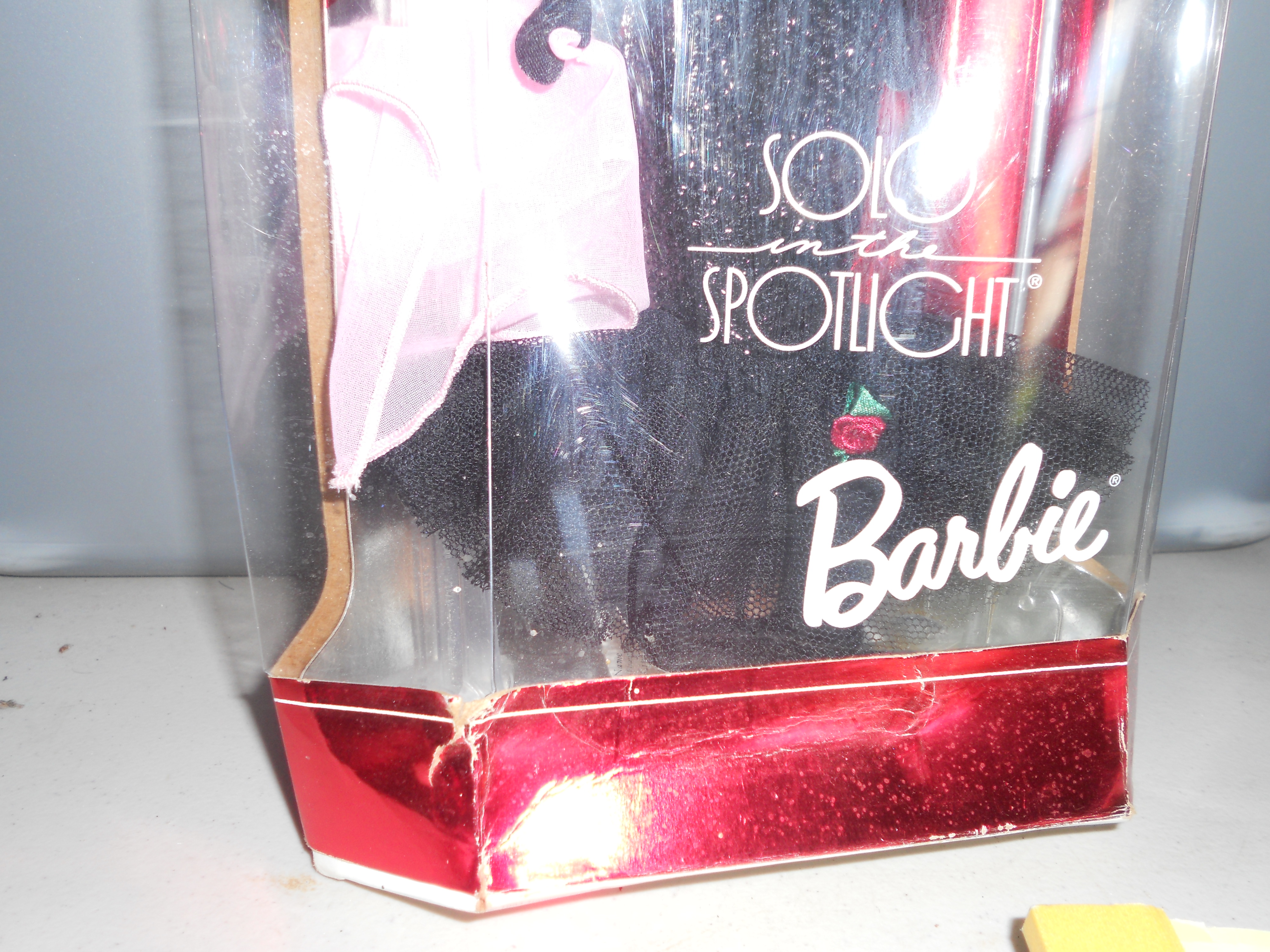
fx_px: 1174
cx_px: 635
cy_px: 476
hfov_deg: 56.8
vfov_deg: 44.2
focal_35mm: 32
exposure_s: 1/25
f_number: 3.5
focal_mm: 5.8
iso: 80
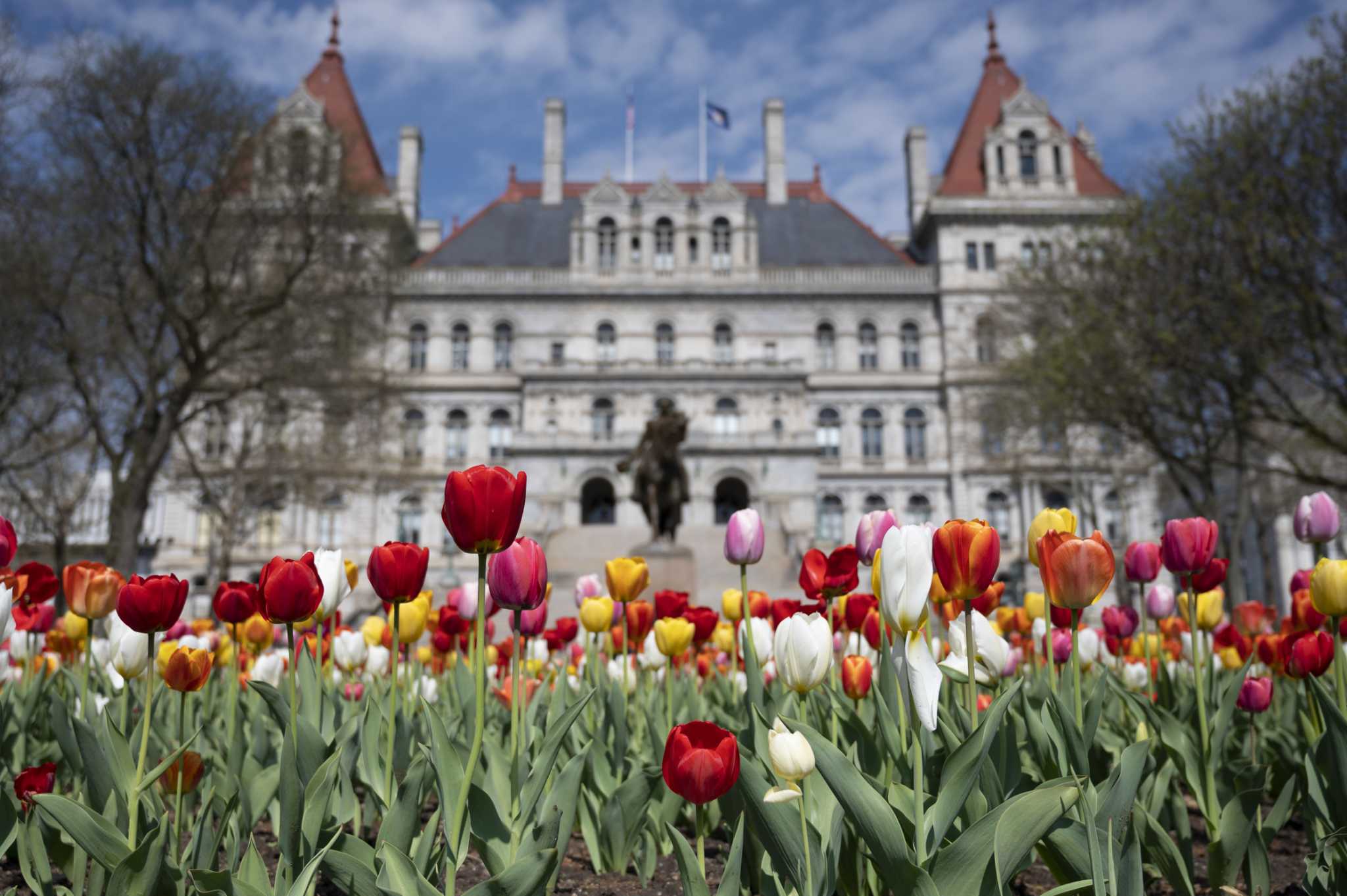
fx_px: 1178
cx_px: 674
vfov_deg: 41.6
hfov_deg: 59.5
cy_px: 448
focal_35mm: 32
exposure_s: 1/4000
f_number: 4
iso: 200
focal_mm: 31.5
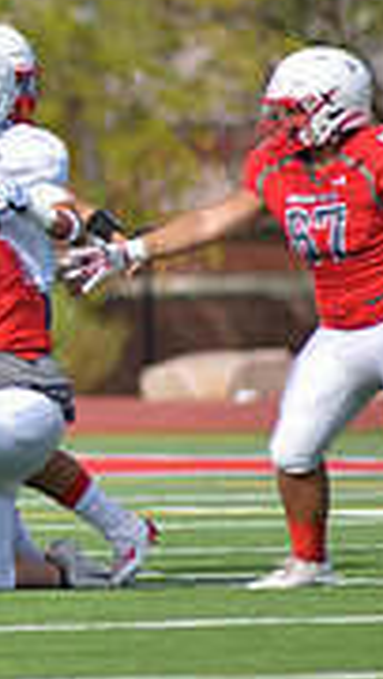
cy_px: 336
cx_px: -368
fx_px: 18173
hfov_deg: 1.2
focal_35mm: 1008
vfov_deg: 2.1
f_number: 3.5
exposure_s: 1/2000
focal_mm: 300
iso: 125
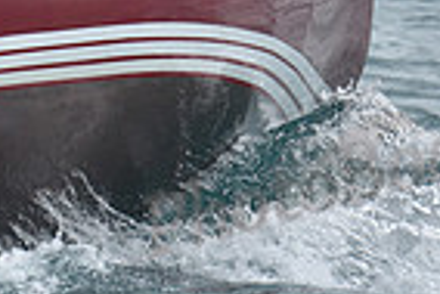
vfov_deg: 1.7
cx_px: -15
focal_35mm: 818
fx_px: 10008
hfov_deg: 2.5
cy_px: -255
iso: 250
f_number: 8
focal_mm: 200
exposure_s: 1/800
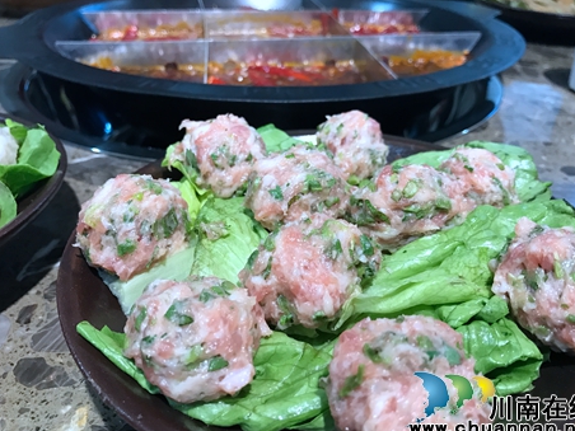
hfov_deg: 58.3
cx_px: 299
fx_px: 515
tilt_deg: -27.5
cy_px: 205
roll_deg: -1.3
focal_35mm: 31
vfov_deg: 45.4
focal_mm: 3.99
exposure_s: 1/25
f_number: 1.8
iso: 32
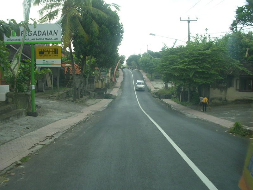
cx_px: 126
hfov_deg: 49.0
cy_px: 95
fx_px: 278
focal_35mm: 38
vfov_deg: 37.7
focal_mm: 5.8
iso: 50
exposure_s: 1/140
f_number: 5.6
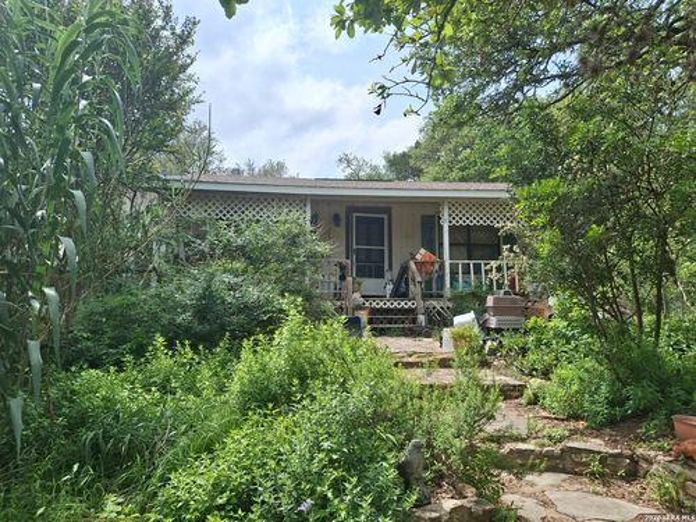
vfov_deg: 54.9
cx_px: 348
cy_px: 261
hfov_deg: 69.4
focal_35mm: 25
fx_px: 503
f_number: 1.8
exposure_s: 1/2151
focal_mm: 4.69
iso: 32
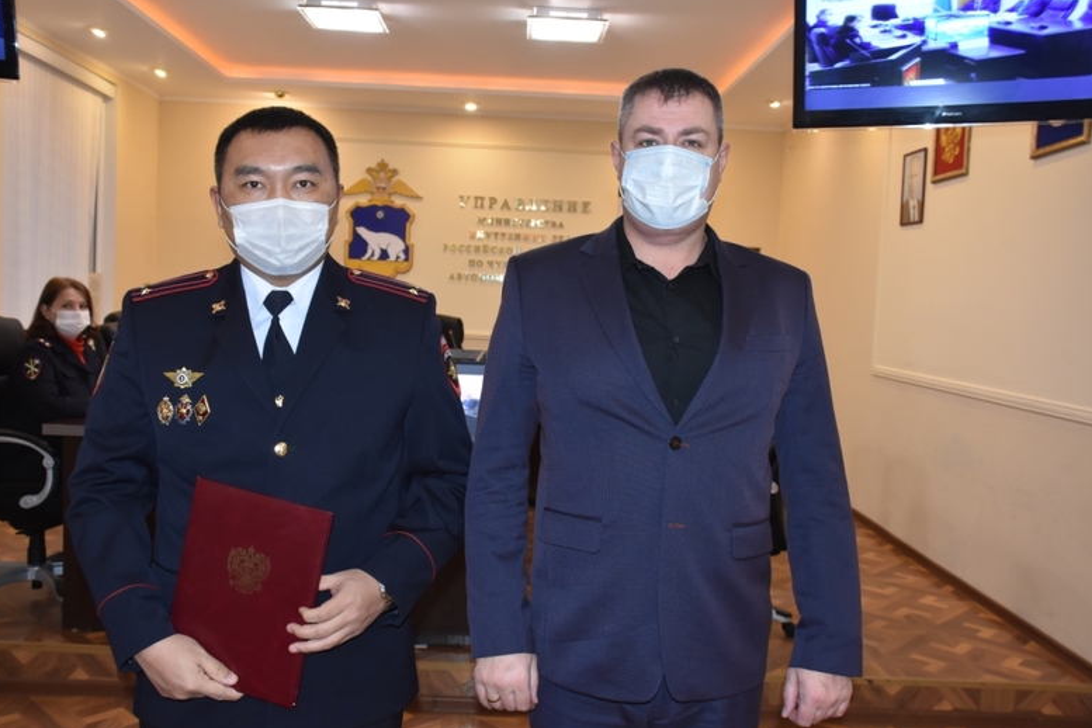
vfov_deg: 38.9
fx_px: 1031
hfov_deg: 55.8
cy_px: 358
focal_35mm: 34
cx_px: 533
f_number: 3.8
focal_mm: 22
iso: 1100
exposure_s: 1/60
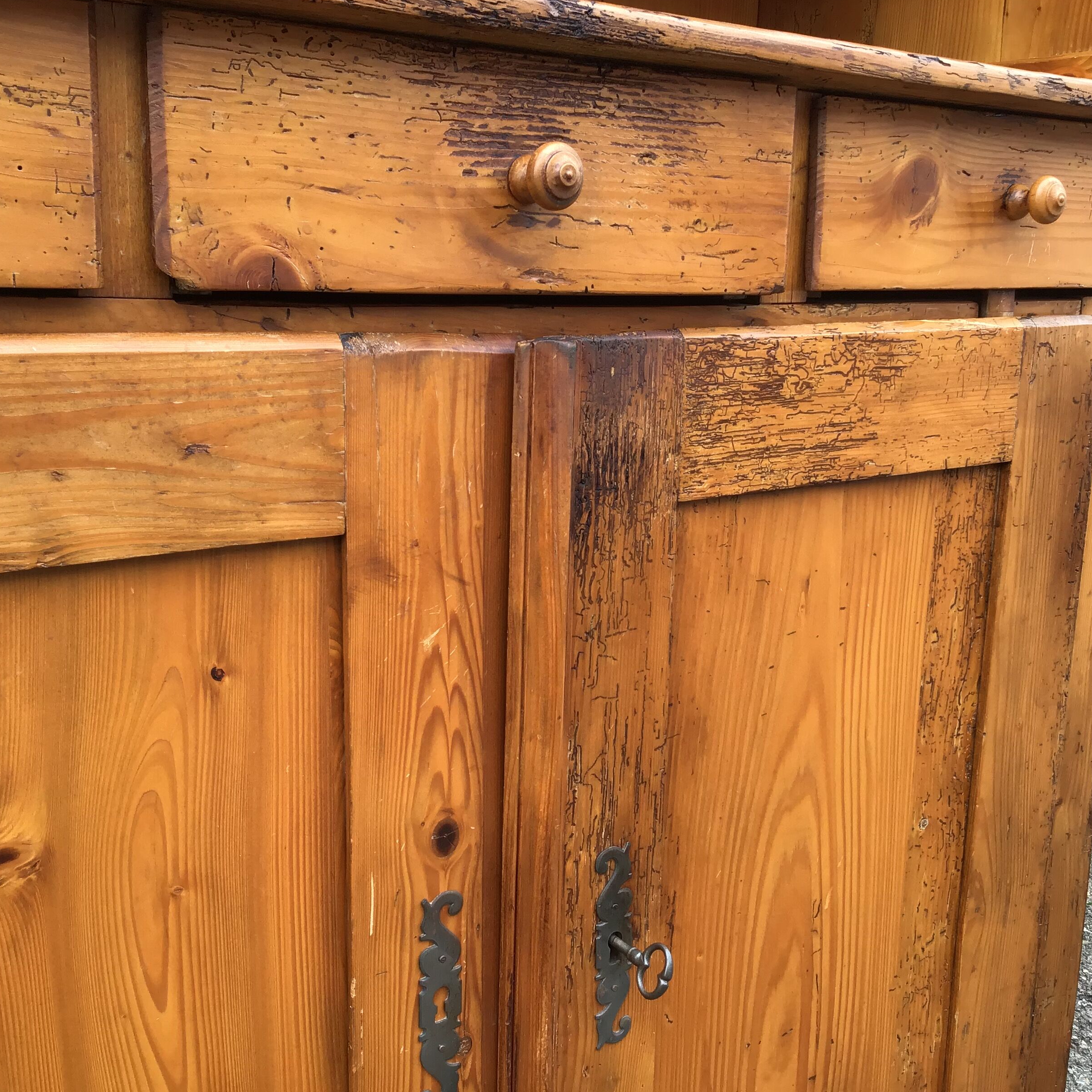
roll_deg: +0.2
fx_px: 1321
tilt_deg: -9.5
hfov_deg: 44.9
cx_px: 515
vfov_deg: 44.9
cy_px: 547
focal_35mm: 37
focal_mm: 3.3
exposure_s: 1/100
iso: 25
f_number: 2.4
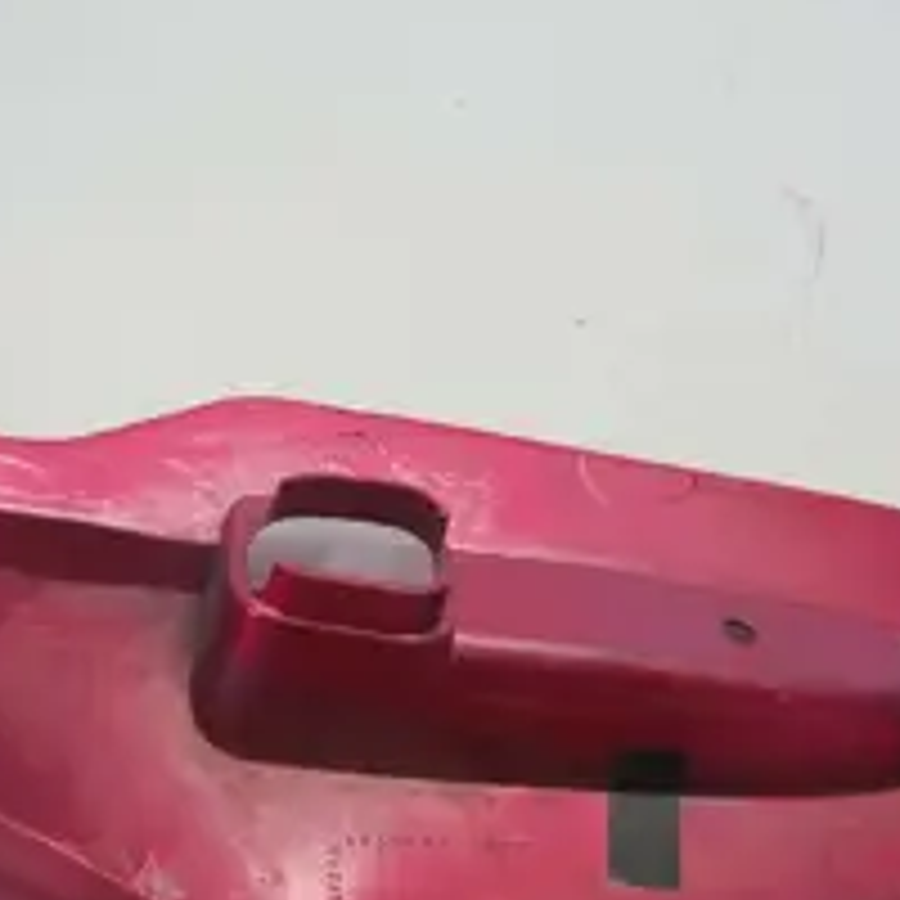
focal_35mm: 90
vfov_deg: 19.2
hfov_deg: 19.3
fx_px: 2647
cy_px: 616
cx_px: 407
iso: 400
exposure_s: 1/60
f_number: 4.2
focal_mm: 26
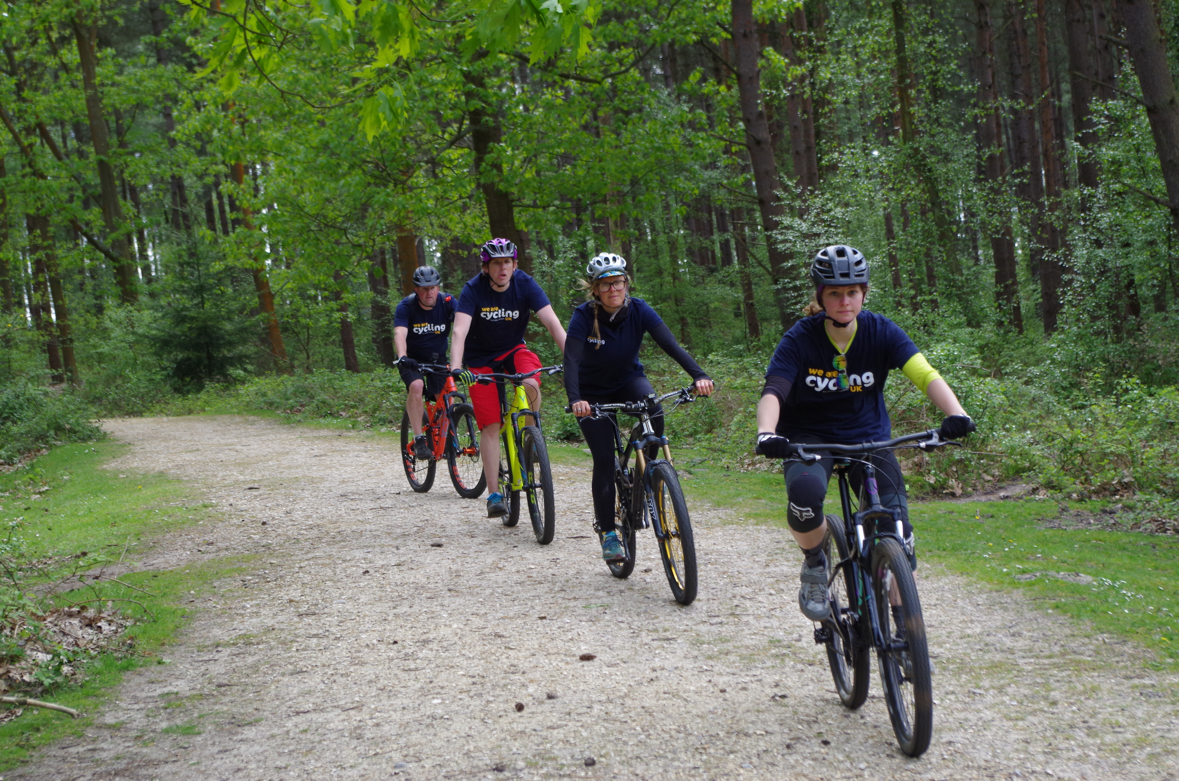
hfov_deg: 24.8
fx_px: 2680
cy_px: 390
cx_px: 590
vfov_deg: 16.6
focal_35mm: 82
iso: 400
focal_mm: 55
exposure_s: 1/200
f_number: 8
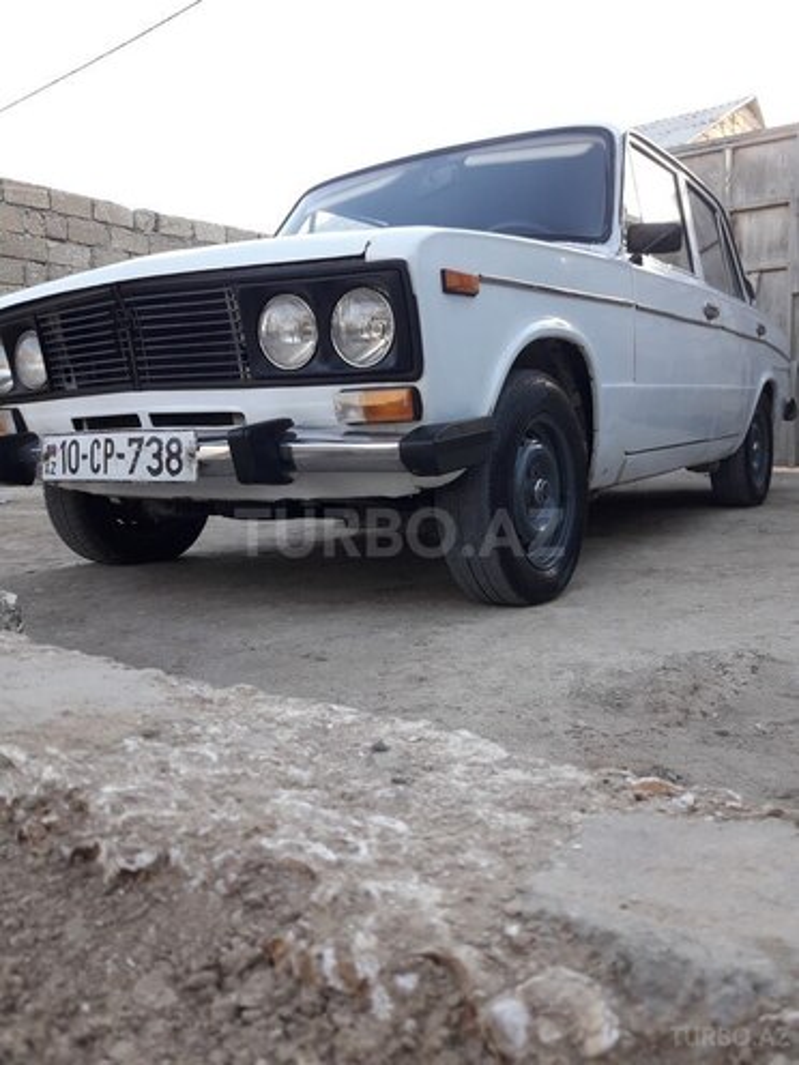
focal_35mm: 28
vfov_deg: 63.4
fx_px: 862
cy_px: 532
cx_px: 400
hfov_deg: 49.7
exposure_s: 1/133
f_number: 1.9
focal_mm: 3.7
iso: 40
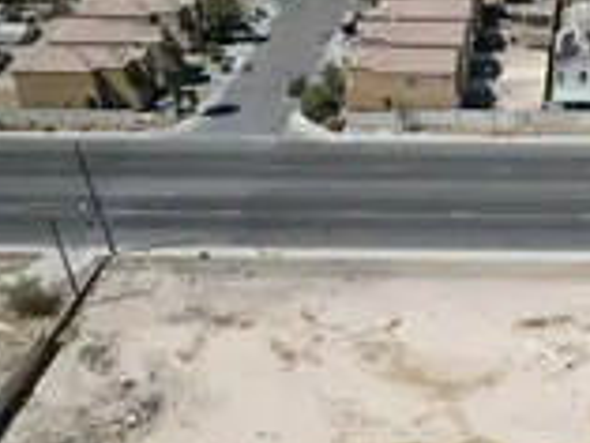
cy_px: 424
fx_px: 1040
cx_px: 571
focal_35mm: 61
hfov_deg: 29.8
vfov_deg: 23.2
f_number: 1.7
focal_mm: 6.72
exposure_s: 1/4000
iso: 110
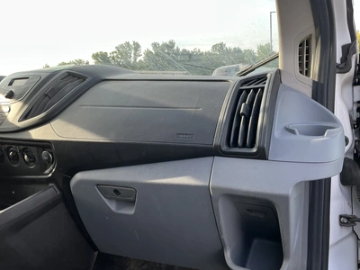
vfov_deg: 49.7
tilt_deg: -9.5
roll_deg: +3.8
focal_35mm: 28
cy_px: 135
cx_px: 180
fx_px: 291
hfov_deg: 63.4
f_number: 1.8
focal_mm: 3
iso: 16
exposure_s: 1/136
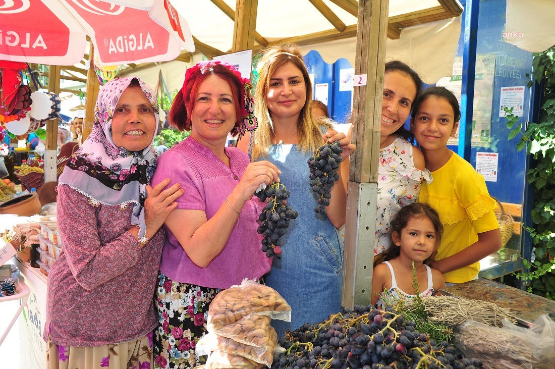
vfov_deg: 37.8
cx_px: 278
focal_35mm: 35
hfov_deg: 54.5
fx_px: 539
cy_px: 184
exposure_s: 1/200
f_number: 7.1
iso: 640
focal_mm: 35
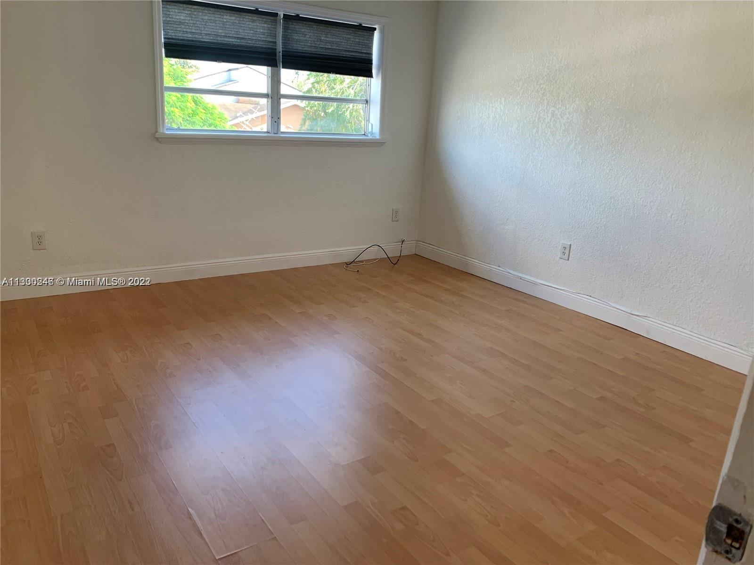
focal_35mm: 26
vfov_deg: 53.1
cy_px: 282
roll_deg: -2.9
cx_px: 377
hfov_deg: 67.3
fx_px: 566
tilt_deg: -16.7
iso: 80
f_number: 1.8
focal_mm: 4.25
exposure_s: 1/121
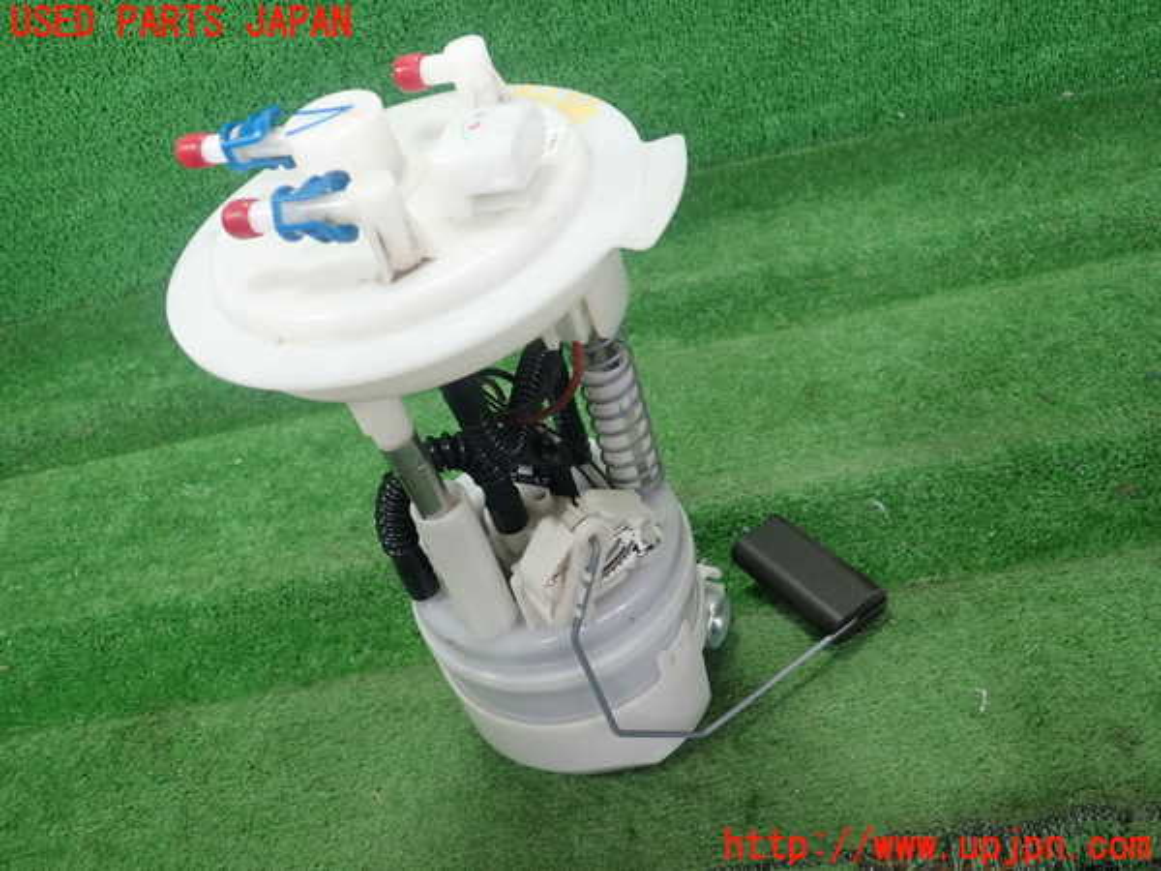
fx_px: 1006
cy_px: 436
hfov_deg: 60.0
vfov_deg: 46.8
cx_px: 580
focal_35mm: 30
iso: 200
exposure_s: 1/125
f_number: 2.3
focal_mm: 5.5
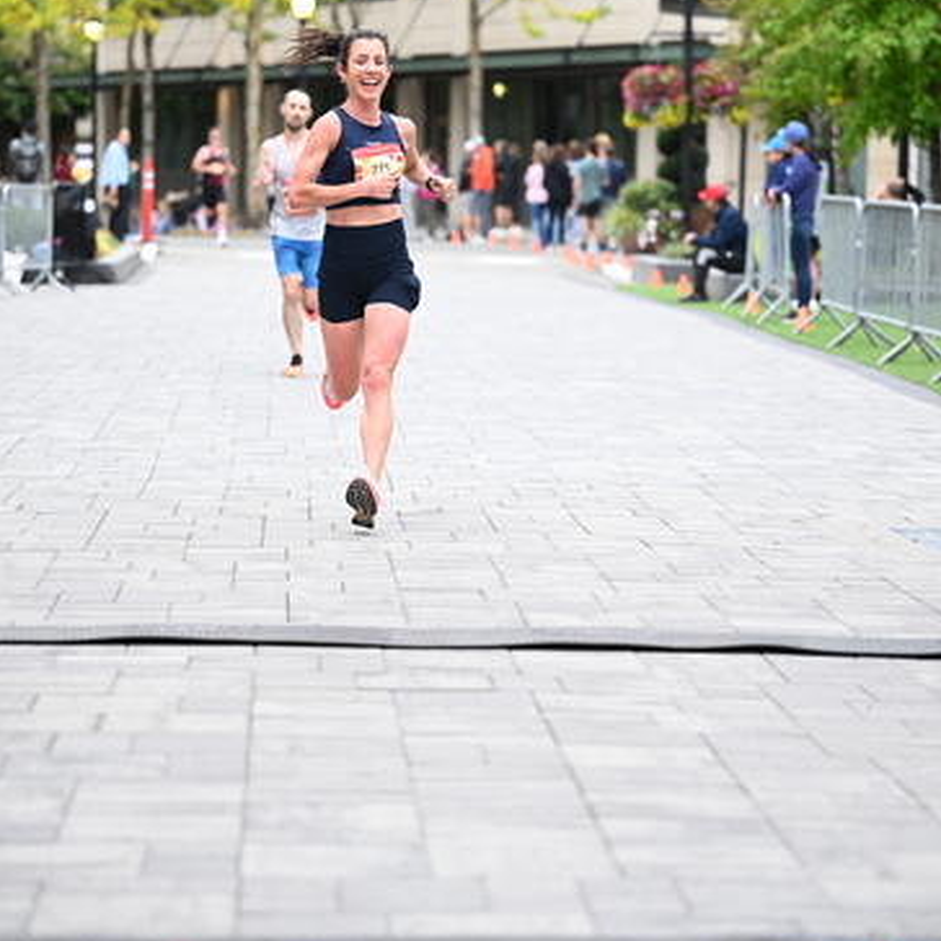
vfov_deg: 13.7
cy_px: 383
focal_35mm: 127
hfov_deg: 13.7
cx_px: 469
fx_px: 3906
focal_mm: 99
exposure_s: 1/1250
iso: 1600
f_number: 2.8
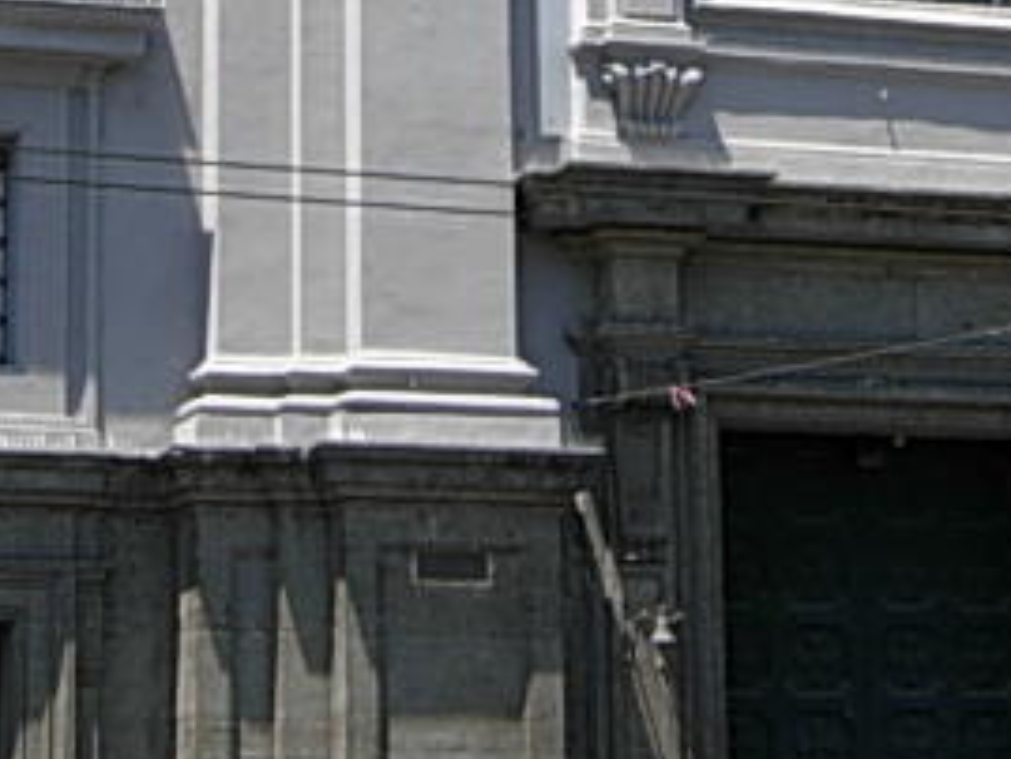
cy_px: -274
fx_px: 4003
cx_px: 586
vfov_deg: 10.6
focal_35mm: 137
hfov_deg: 14.4
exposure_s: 1/222
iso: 50
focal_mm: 7.5
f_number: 5.4
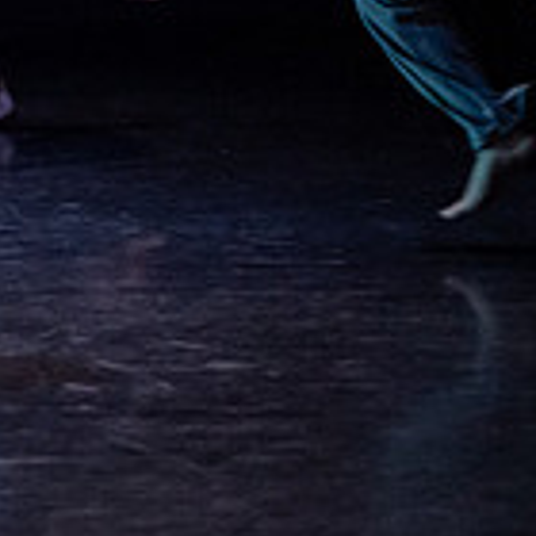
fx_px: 4625
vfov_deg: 6.6
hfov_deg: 6.5
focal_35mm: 264
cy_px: -151
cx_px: -368
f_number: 3.5
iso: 4000
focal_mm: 75
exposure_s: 1/320
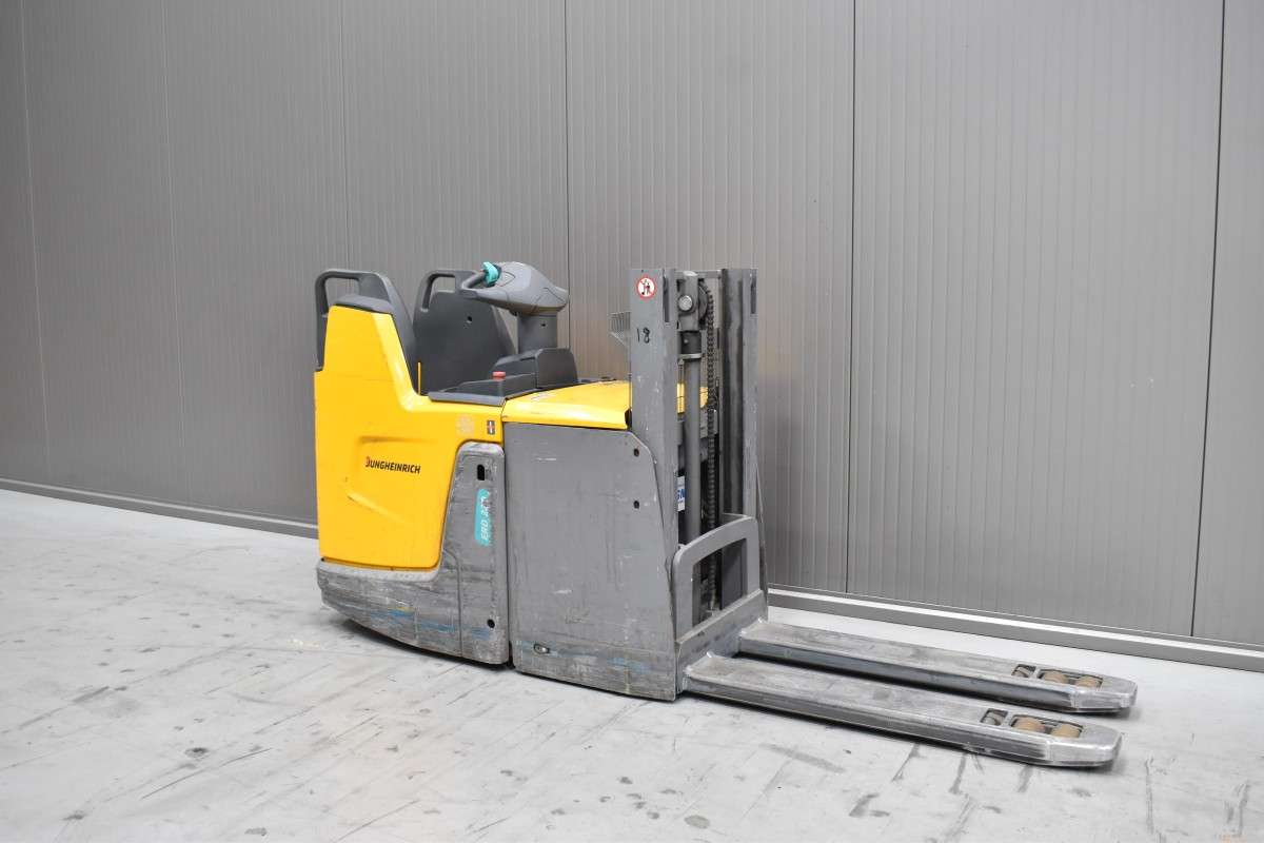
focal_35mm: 32
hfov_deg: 59.5
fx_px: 1106
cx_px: 632
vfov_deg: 41.7
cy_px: 422
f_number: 5
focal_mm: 21
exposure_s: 1/40
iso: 1600
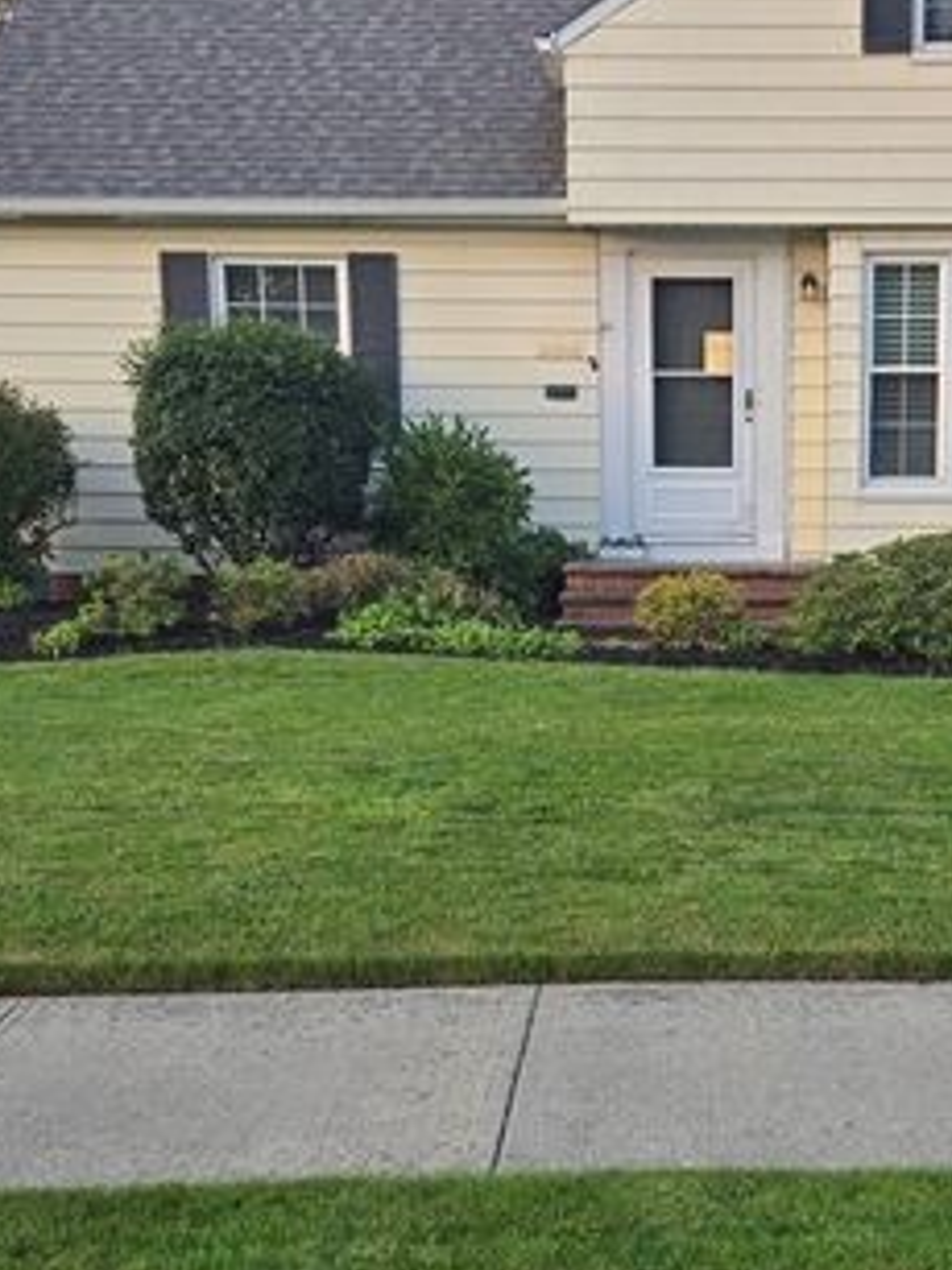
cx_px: 741
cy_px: 809
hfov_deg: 28.6
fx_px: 1835
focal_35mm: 50
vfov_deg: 37.9
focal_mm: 5.4
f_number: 1.8
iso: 25
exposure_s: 1/191
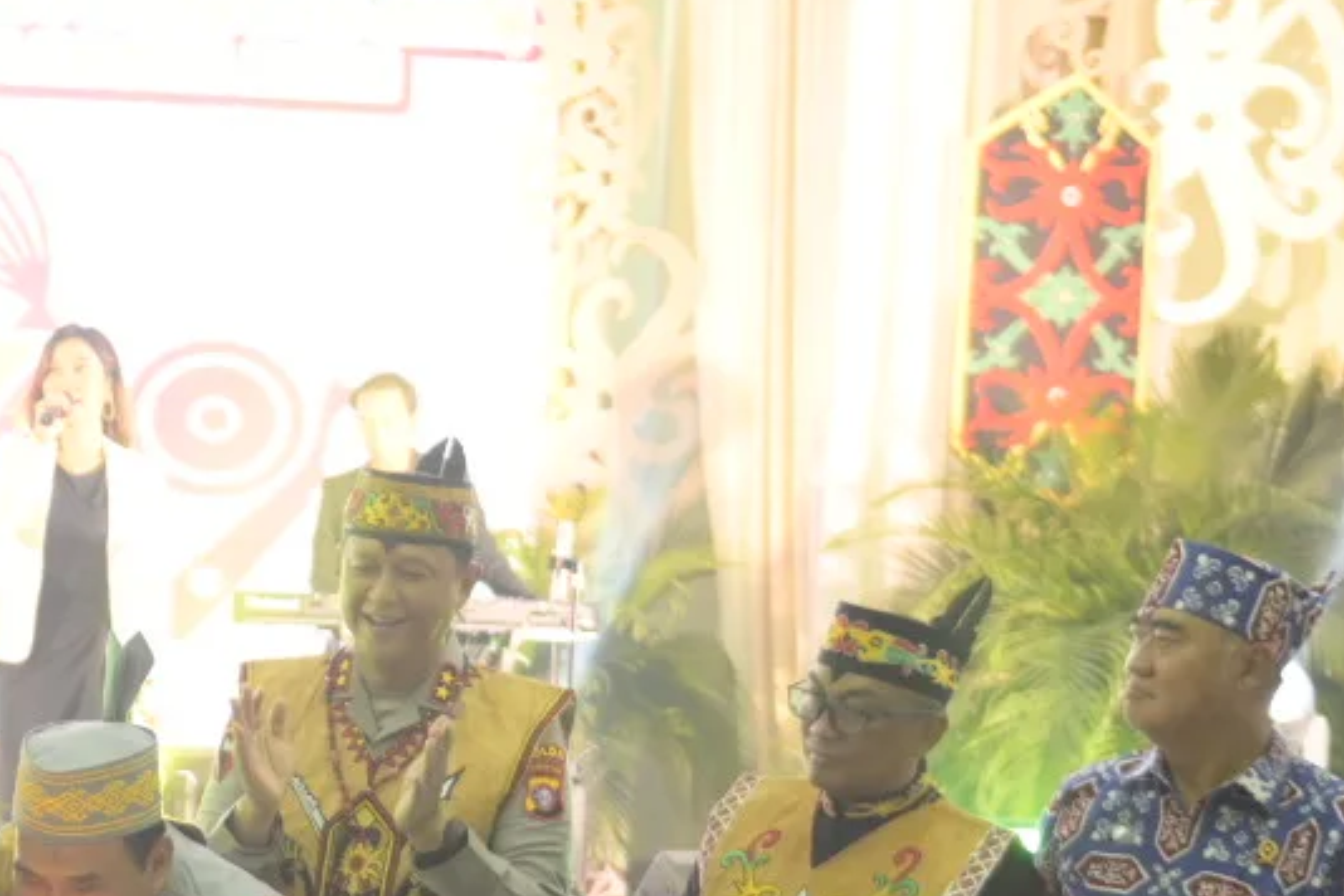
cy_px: 861
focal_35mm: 97
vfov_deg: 13.9
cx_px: -113
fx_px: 3621
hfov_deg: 20.1
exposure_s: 1/160
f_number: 2.8
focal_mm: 32
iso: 4000
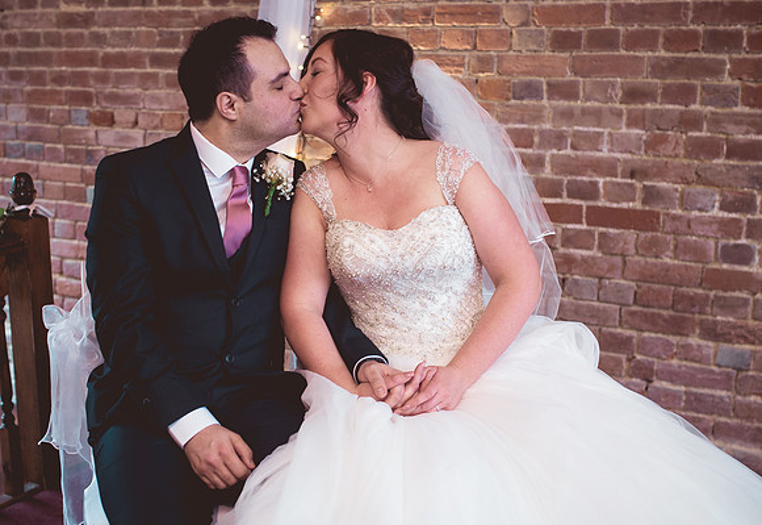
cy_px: 285
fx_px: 1138
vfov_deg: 25.9
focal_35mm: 53
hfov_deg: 36.9
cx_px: 318
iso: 400
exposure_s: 1/125
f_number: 2.5
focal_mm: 35
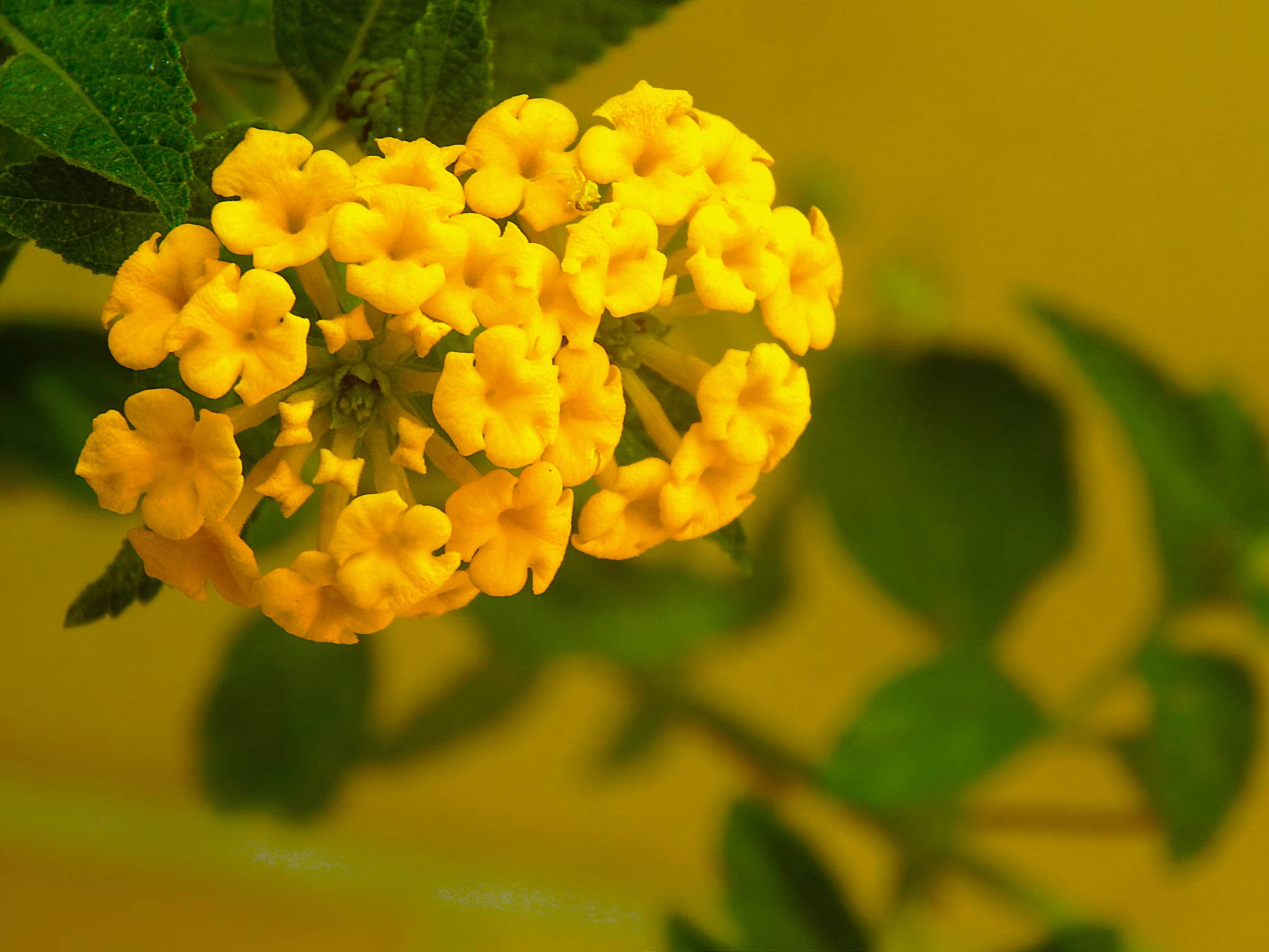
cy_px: 476
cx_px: 634
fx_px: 8578
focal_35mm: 234
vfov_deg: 6.4
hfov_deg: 8.5
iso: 125
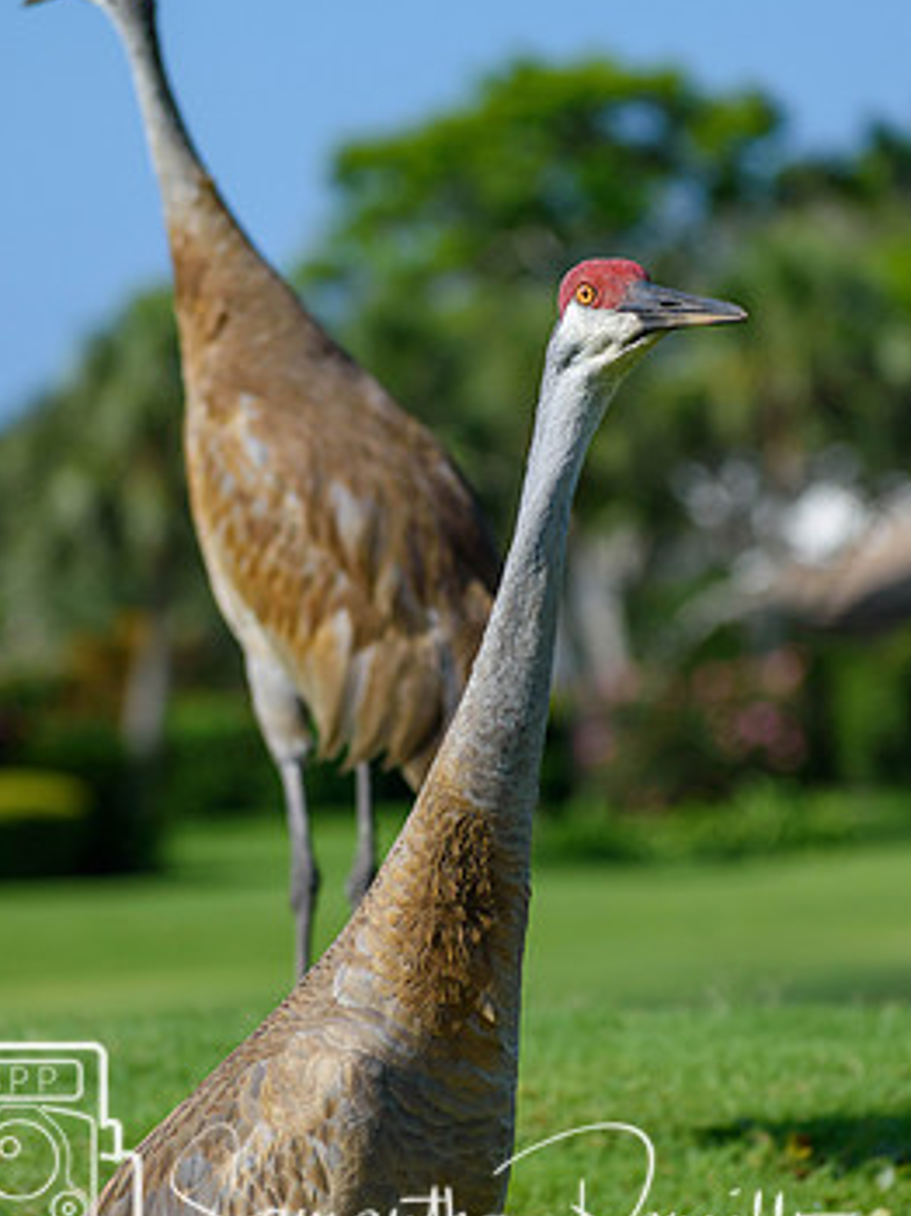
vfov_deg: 7.4
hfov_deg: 5.5
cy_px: 622
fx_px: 9451
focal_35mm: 269
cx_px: 400
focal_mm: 145
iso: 360
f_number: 5.6
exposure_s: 1/2000
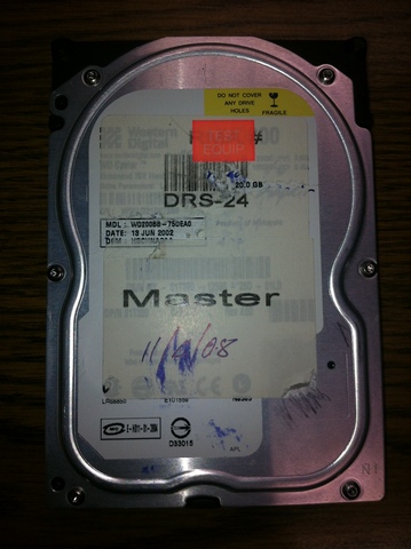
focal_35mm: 35
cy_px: 274
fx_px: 555
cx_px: 206
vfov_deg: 52.7
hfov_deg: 40.6
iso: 80
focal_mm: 3.85
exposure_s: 1/384
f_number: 2.8
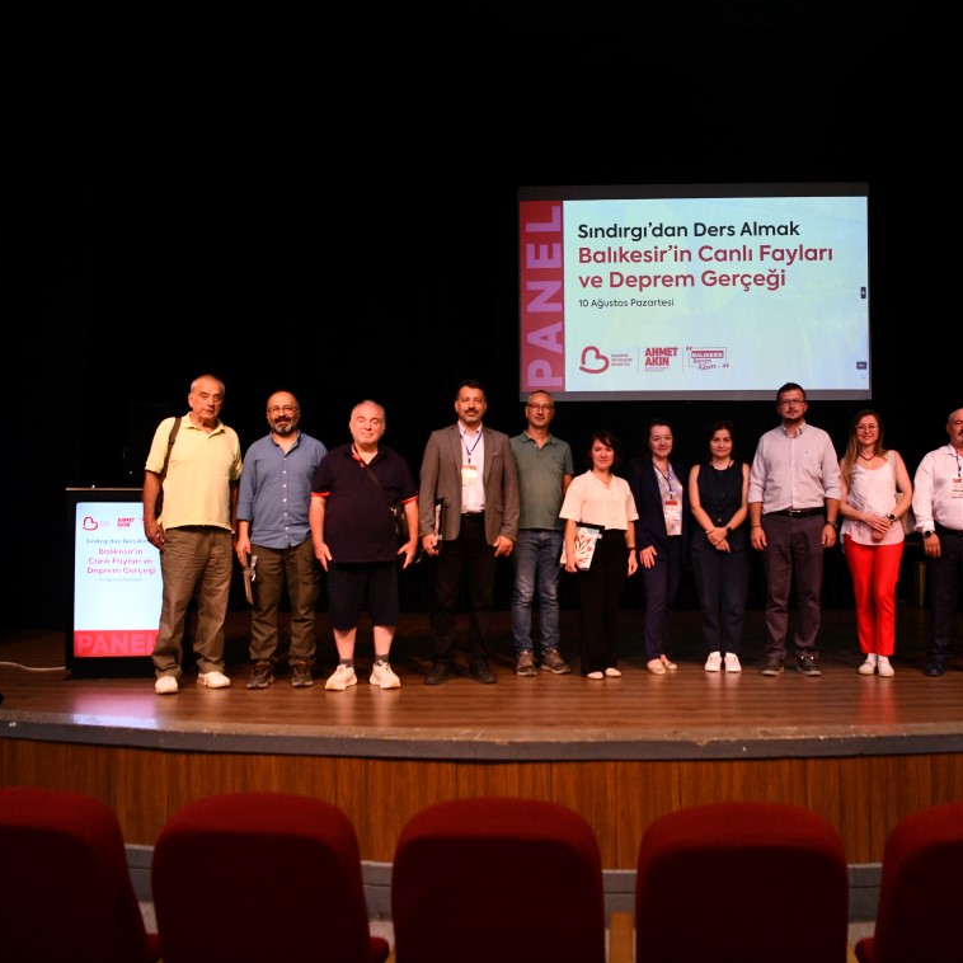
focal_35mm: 31
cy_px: 480
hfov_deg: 51.8
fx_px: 976
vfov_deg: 52.5
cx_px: 621
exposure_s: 1/160
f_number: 3.5
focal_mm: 24
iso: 2500
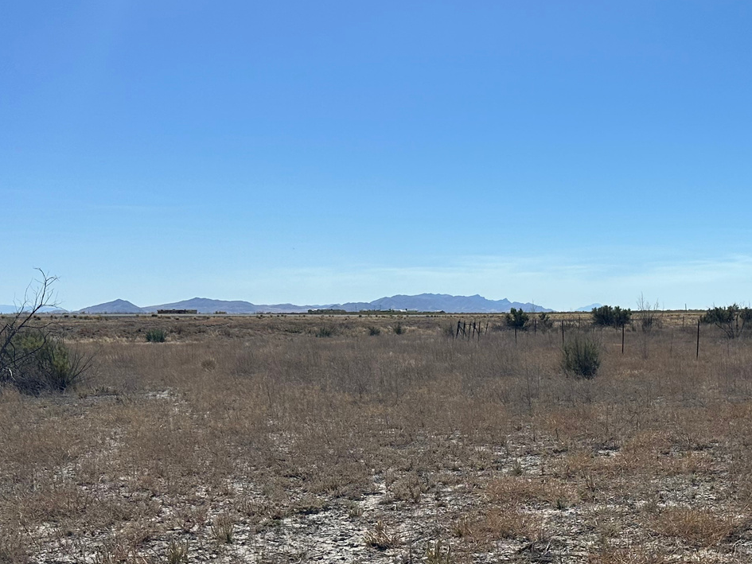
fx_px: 1130
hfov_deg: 36.0
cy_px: 473
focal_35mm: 52
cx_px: 565
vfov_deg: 27.3
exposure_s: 1/9709
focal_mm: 6.86
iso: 80
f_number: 1.78
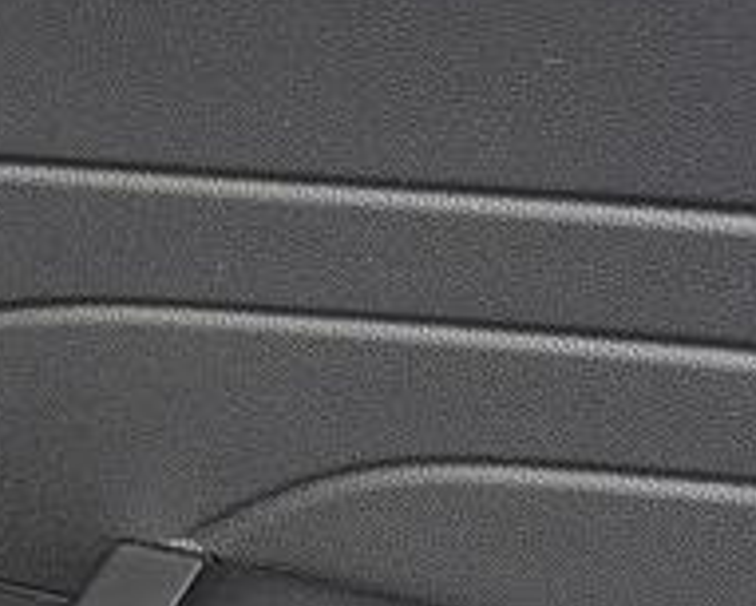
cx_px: 226
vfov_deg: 11.4
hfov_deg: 14.1
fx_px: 3045
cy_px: 388
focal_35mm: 136
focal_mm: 4.3
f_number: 2.4
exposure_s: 1/113
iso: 50
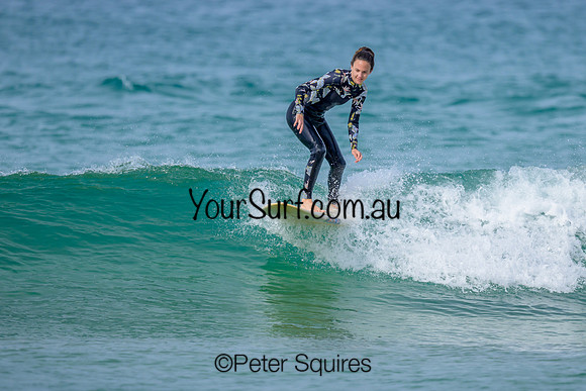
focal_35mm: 1101
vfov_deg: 1.3
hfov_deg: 1.9
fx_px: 17919
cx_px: 403
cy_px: 239
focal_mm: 800
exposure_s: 1/2000
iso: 280
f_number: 6.3
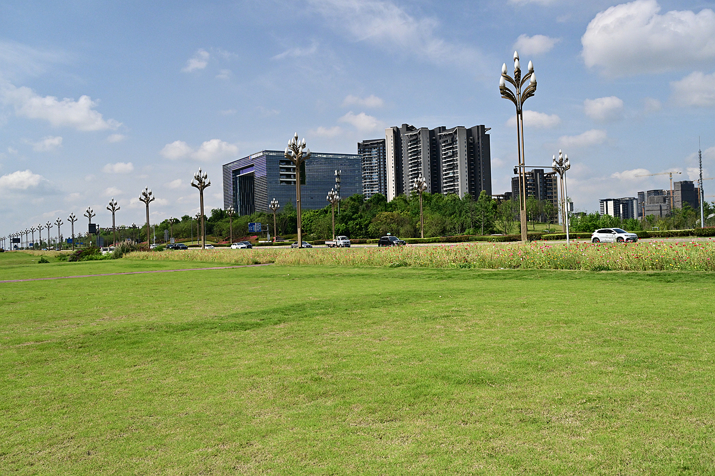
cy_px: 238
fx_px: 655
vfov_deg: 40.0
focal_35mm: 33
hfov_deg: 57.2
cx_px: 358
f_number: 8
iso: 2500
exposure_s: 1/4000
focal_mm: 33
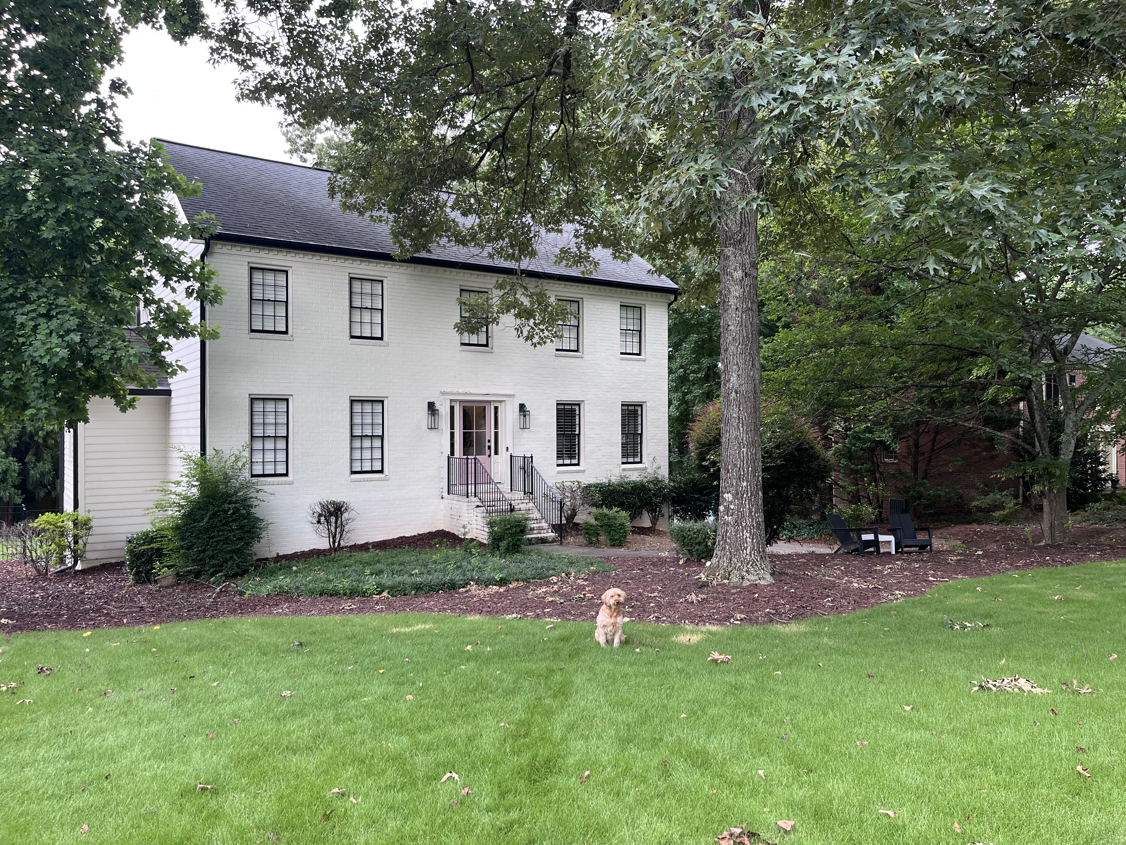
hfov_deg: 67.3
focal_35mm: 26
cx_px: 563
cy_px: 422
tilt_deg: +0.1
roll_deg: +0.4
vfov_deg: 53.1
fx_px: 846
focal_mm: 5.1
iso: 64
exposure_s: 1/121
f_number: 1.6
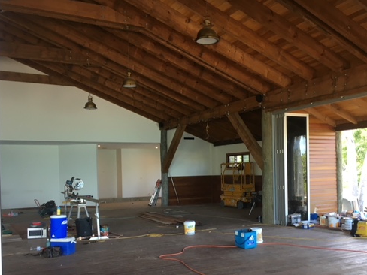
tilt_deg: +0.2
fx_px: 403
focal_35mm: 38
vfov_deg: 37.4
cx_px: 208
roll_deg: +0.3
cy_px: 179
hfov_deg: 48.8
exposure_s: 1/33
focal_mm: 4.15
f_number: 2.2
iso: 32
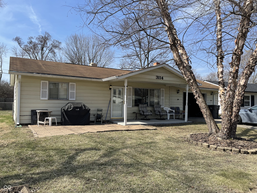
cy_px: 96
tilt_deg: +0.1
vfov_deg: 53.1
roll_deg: -0.9
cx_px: 128
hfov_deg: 67.3
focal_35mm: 26
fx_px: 193
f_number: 1.6
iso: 32
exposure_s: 1/2212
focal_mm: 4.2
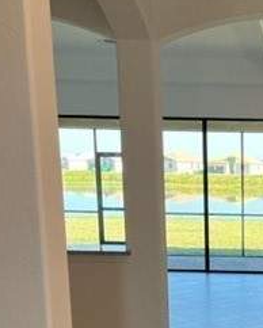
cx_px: 290
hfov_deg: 21.6
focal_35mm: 67
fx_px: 651
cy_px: 331
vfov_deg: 26.7
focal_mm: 5.1
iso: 80
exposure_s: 1/120
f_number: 1.6
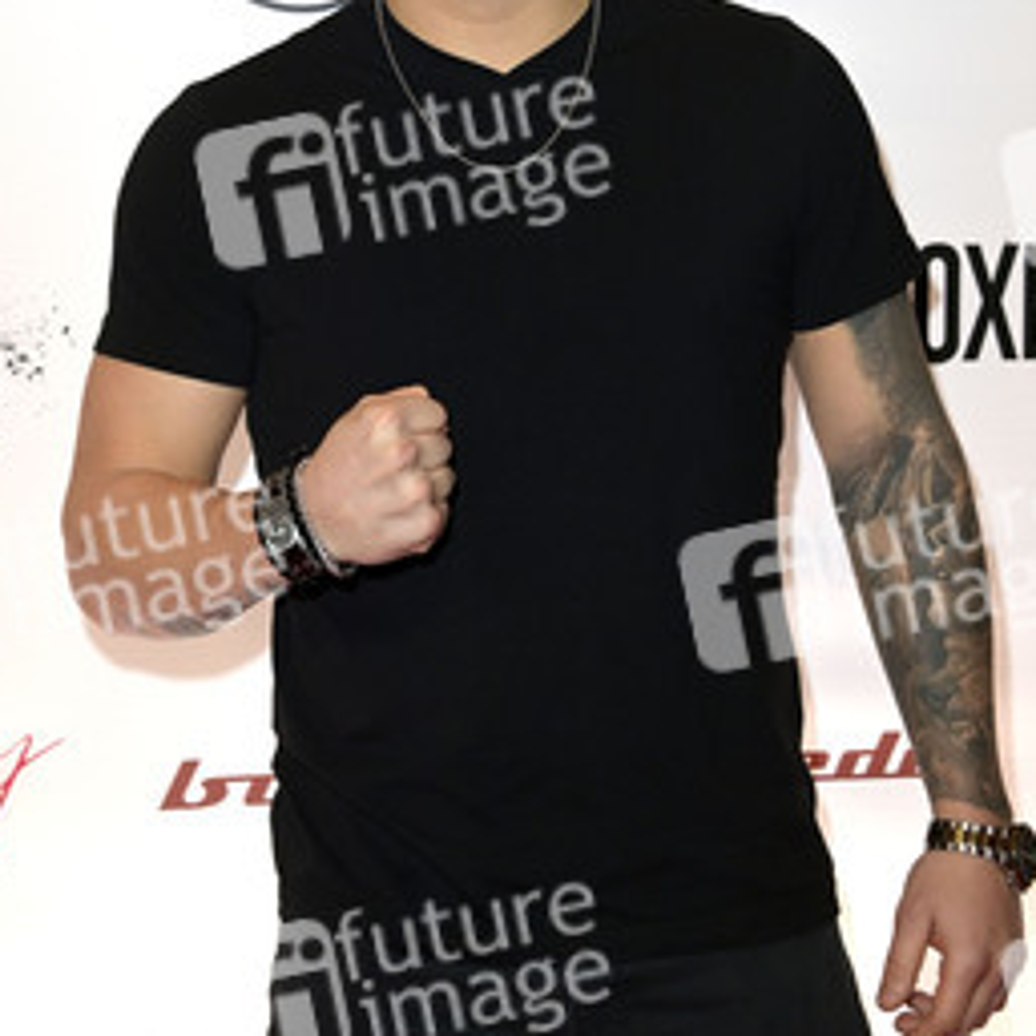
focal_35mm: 86
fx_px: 2912
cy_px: 375
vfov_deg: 20.1
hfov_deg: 20.2
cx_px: 520
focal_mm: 65
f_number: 5.6
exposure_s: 1/125
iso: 500
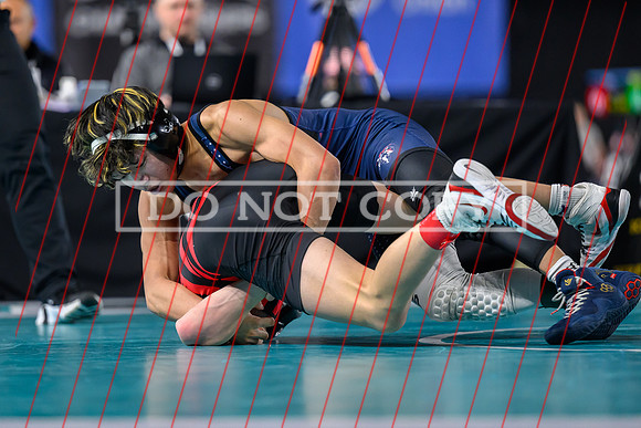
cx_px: 259
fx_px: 4567
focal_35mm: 256
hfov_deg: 8.0
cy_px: 178
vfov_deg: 5.4
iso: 2500
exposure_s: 1/800
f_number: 2.8
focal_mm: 175
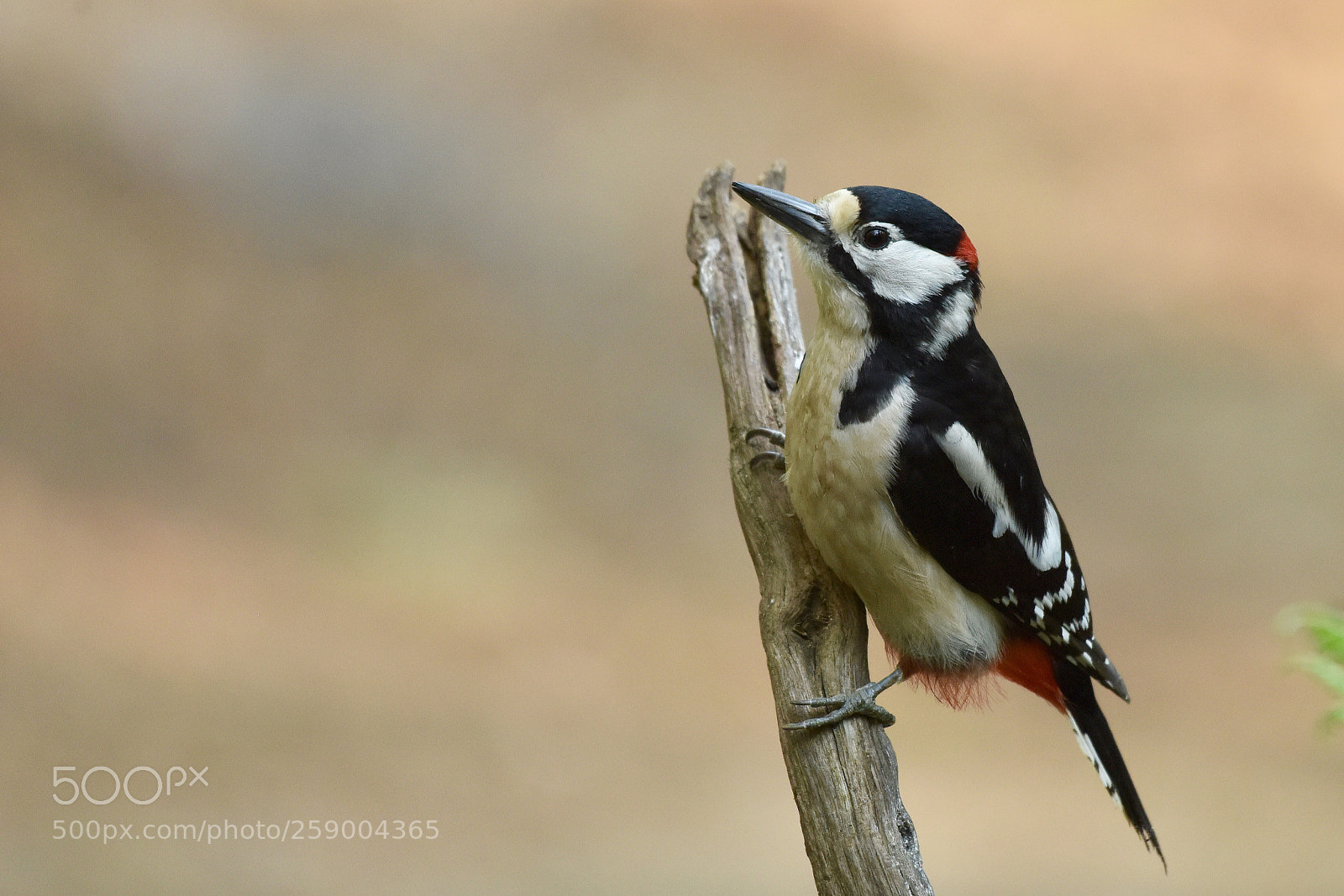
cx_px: 672
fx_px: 18667
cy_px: 448
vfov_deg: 2.8
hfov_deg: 4.1
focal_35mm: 500
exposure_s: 1/320
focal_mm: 500
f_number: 5.6
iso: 2800
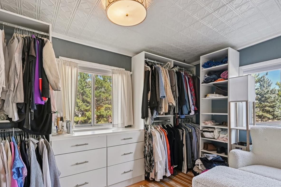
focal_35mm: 19
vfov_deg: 64.2
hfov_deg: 86.9
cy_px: 107
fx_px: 148
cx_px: 140
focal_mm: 14
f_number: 7.1
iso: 280
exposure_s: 1/15
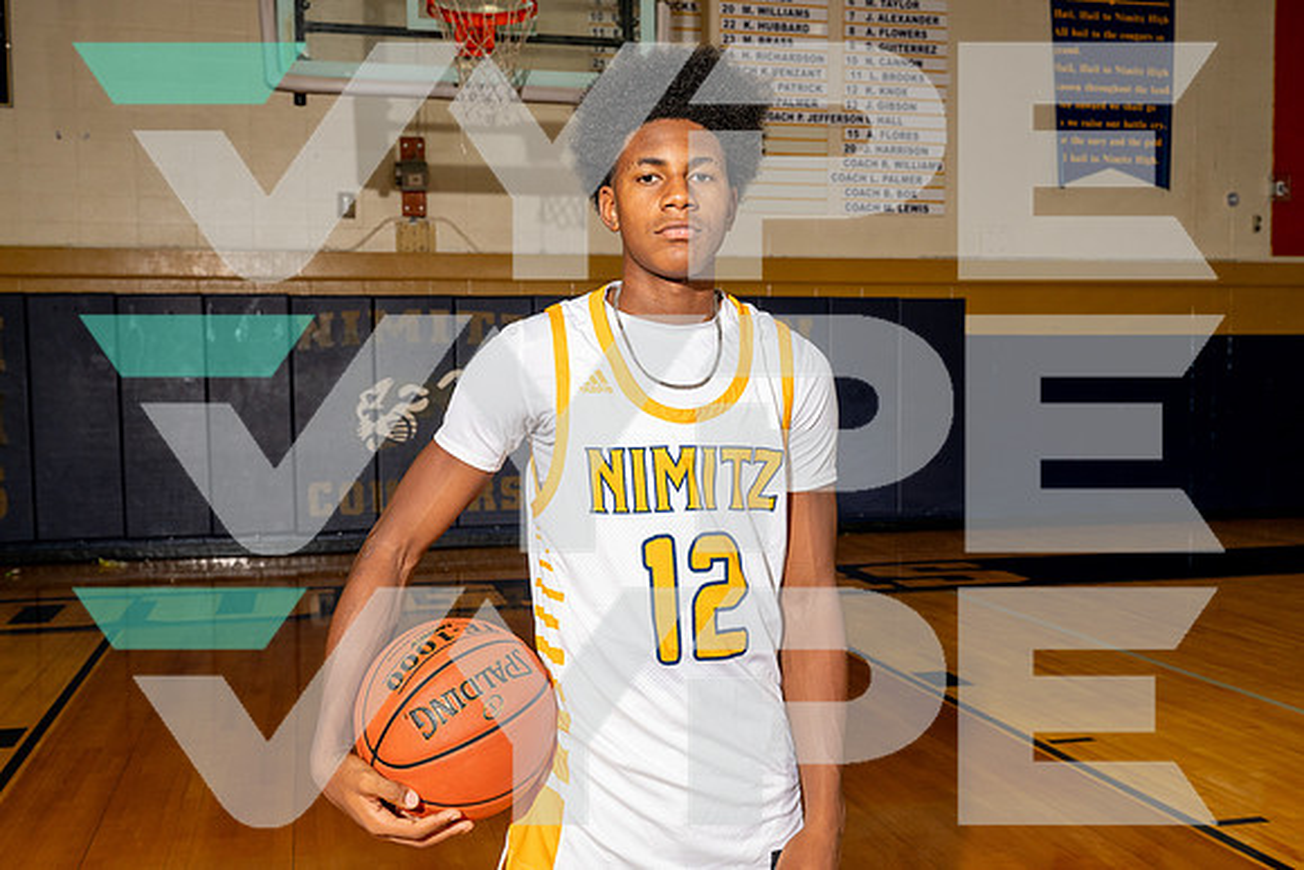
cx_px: 652
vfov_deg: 35.1
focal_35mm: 38
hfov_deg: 50.7
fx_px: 1377
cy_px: 435
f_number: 8
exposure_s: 1/250
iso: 800
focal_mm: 38
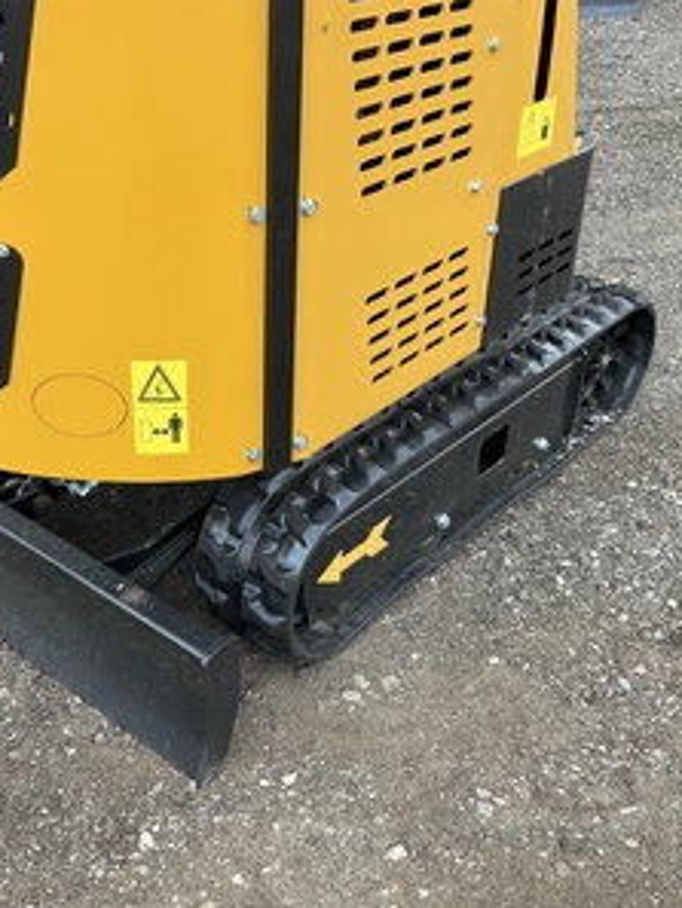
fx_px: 1024
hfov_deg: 36.6
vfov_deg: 47.8
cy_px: 456
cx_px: 254
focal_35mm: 39
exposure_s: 1/207
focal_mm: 3
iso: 20
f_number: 1.8
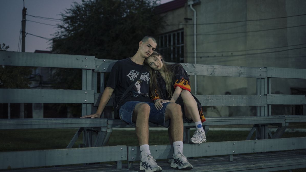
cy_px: 82
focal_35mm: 56
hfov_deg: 37.2
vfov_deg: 21.4
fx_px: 454
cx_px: 153
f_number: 1.4
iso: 500
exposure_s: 1/125
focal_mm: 35
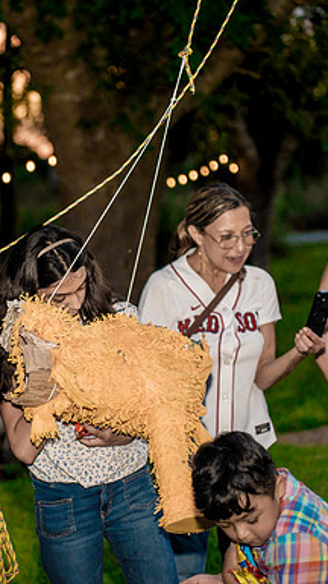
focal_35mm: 117
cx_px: 68
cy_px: 291
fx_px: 1809
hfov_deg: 10.3
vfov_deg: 18.3
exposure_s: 1/250
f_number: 2.8
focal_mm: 74
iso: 2000
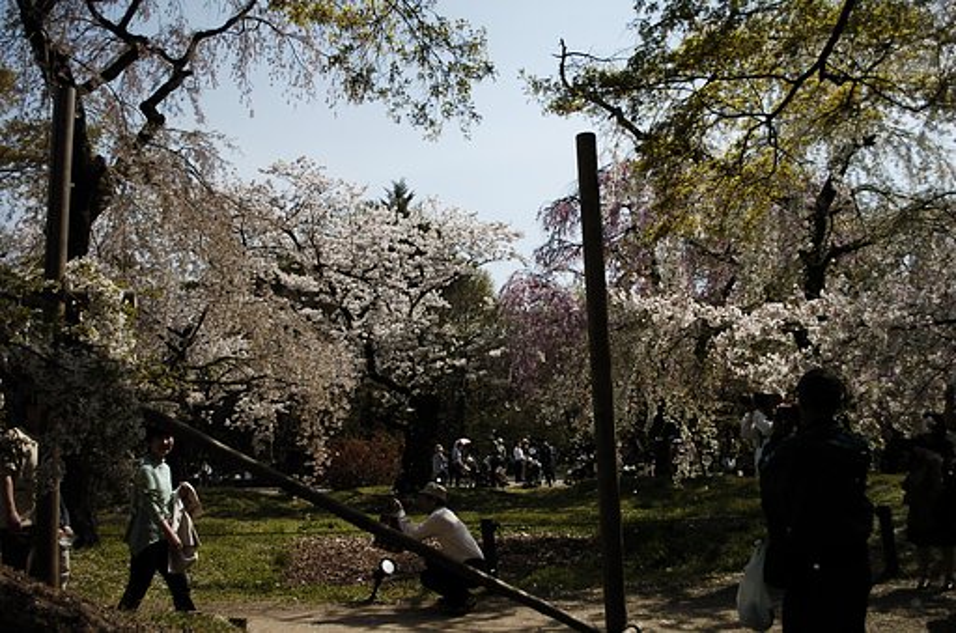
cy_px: 316
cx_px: 478
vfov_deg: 39.8
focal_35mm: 33
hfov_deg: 57.3
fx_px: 874
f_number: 4
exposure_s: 1/3000
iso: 400
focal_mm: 22
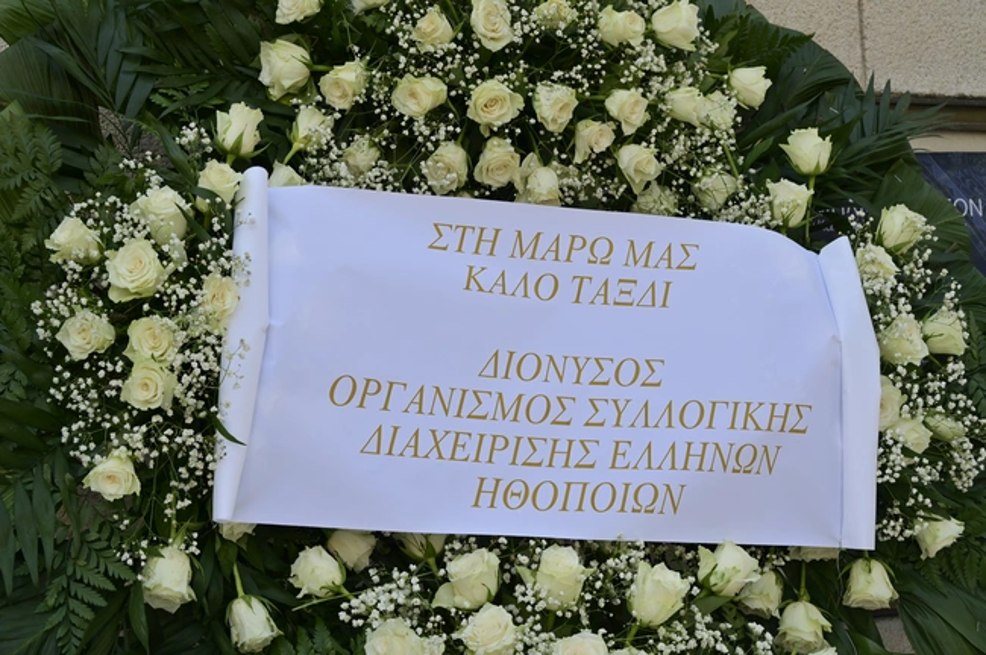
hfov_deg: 34.0
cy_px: 328
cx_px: 493
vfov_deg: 22.9
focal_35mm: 59
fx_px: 1614
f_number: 9
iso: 125
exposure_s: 1/100
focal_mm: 59
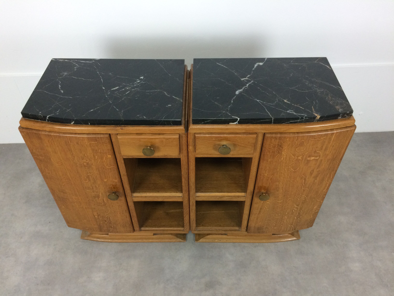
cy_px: 148
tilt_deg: -43.2
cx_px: 197
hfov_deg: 61.7
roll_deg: -1.3
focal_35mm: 29
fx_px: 330
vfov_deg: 48.2
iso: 80
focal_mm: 4.15
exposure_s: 1/33
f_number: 2.2
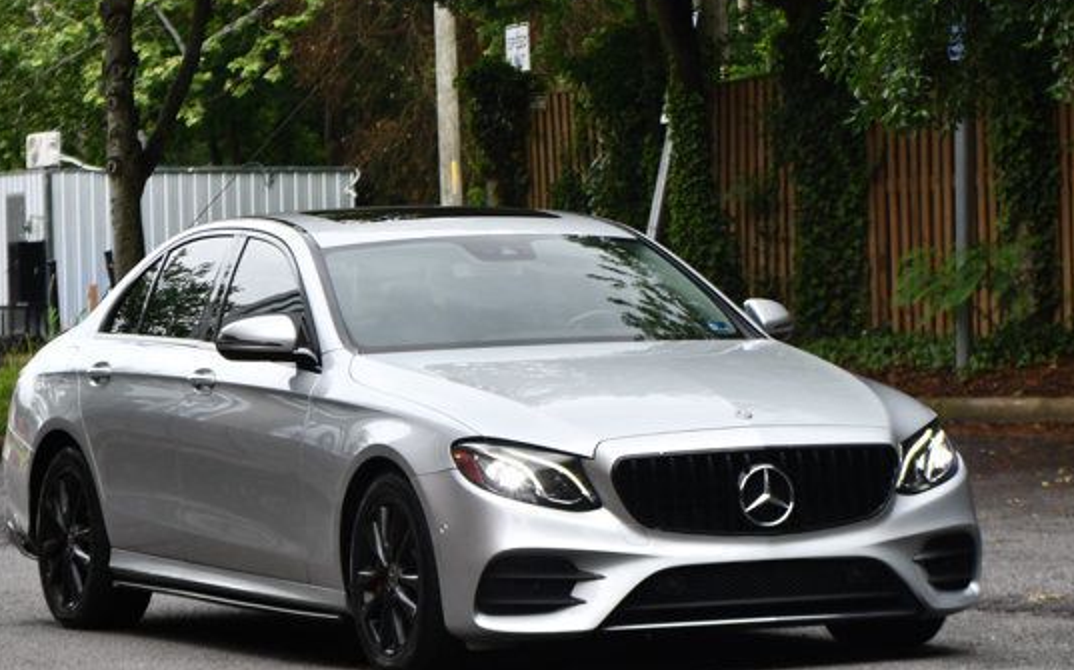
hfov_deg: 11.3
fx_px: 5441
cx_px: 498
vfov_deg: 7.0
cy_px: 301
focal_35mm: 186
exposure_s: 1/250
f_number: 5.6
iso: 280
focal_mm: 102
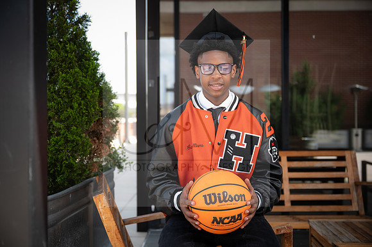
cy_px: 124
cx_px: 186
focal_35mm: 42
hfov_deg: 46.4
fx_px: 434
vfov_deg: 31.9
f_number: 2.8
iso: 50
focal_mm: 42
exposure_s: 1/200
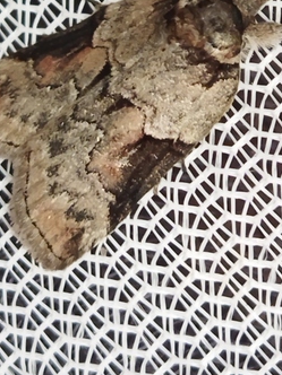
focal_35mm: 52
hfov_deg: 28.0
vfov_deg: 34.6
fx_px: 565
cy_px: 33
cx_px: 134
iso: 209
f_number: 1.79
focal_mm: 4.71
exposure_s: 1/50
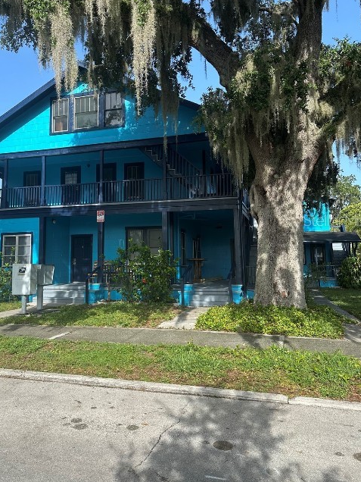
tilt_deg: +6.2
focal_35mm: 29
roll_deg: -0.4
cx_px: 157
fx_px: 403
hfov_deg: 48.1
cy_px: 220
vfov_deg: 61.6
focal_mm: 6.86
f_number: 1.78
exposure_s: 1/2203
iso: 80
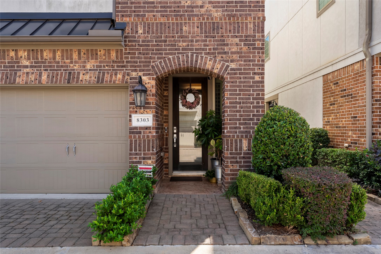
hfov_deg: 77.5
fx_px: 237
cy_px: 127
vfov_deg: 56.4
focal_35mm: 22
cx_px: 190
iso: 100
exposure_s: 1/50
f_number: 8
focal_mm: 22.4
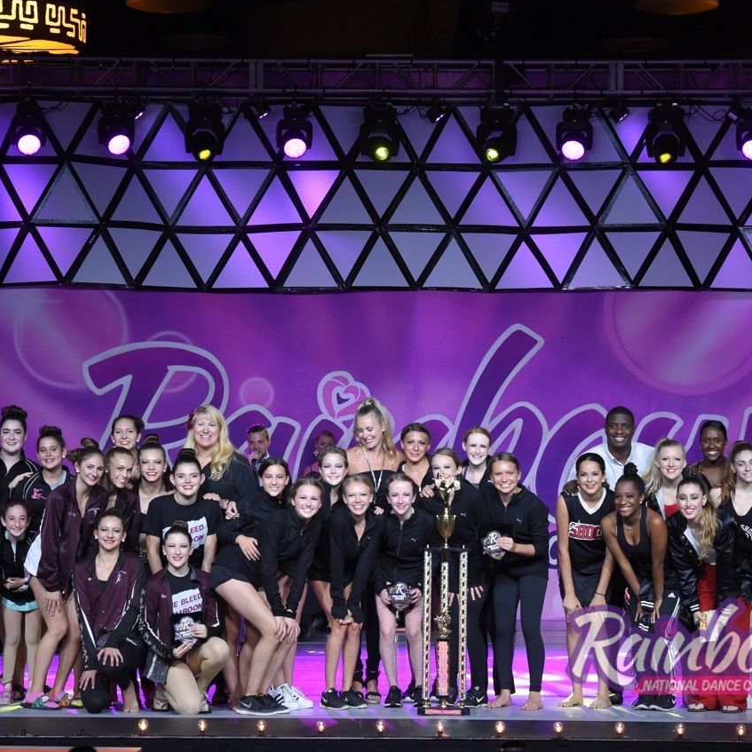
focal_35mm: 131
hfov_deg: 13.3
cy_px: 375
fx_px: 3220
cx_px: 312
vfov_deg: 13.3
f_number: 4
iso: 4000
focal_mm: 102
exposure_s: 1/640
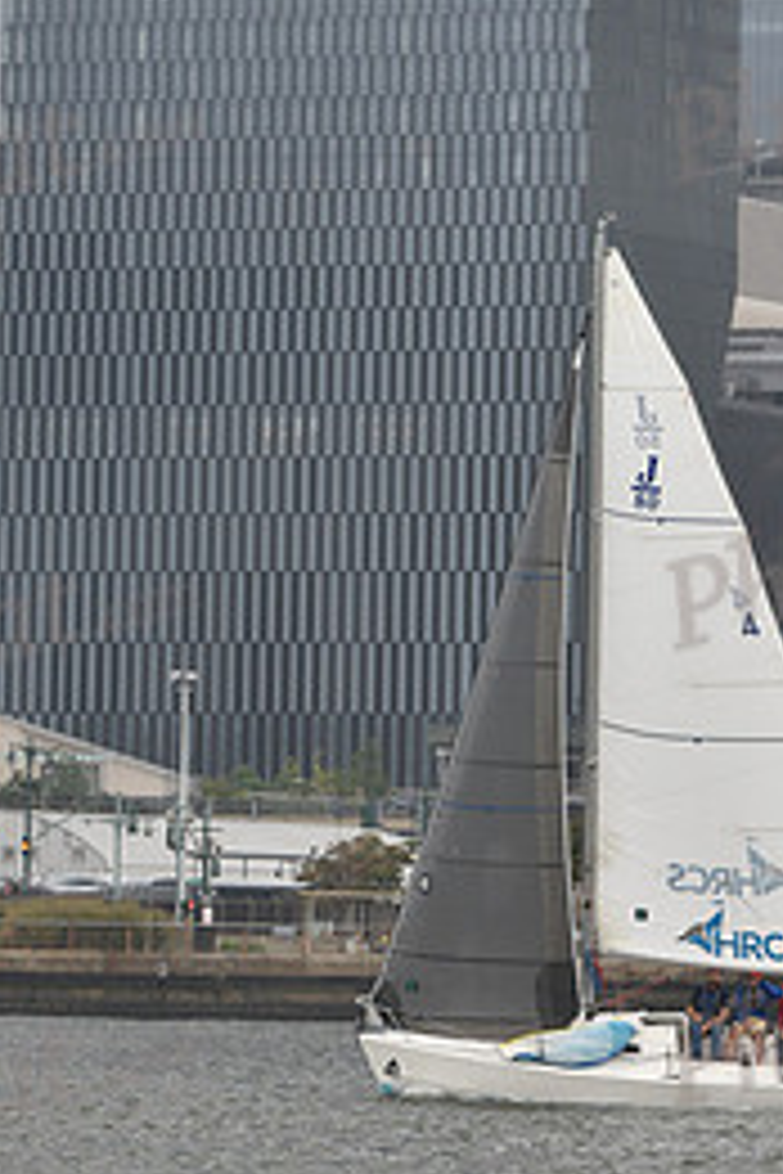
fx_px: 10146
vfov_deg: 6.6
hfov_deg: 4.4
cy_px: 364
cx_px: 434
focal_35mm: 311
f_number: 5.6
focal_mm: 140
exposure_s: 1/800
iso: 400
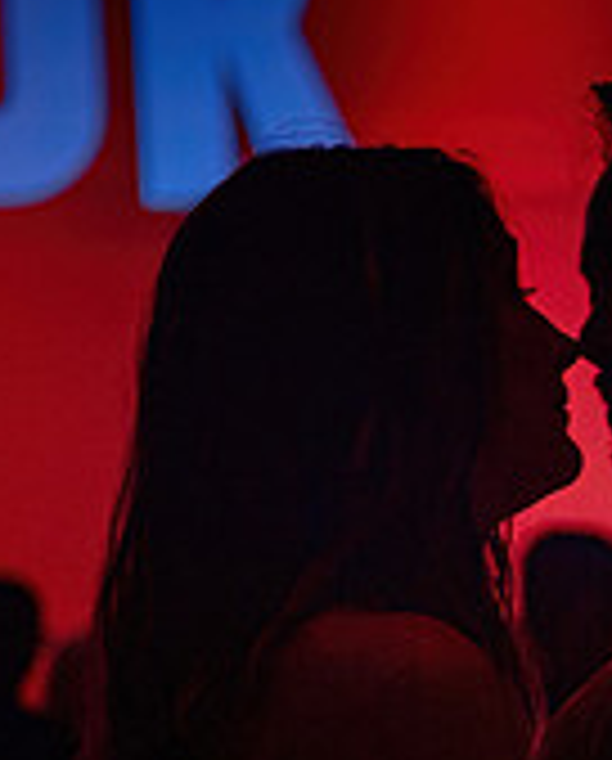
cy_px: 641
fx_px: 4444
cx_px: 632
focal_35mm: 197
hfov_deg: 7.8
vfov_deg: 9.7
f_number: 3.2
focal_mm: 58
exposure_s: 1/60
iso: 1000
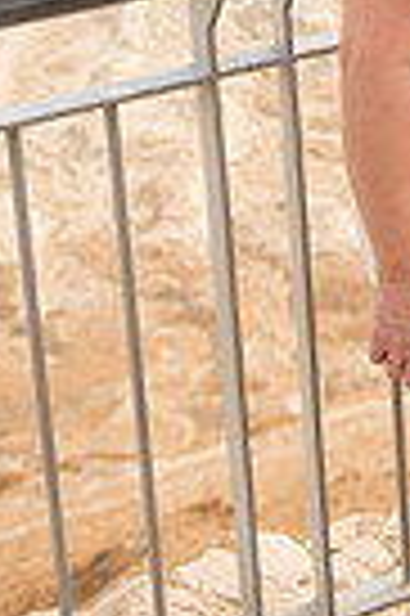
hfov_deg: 12.8
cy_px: -198
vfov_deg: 18.6
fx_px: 1747
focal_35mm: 102
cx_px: 581
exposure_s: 1/2500
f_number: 2.8
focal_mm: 31
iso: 200
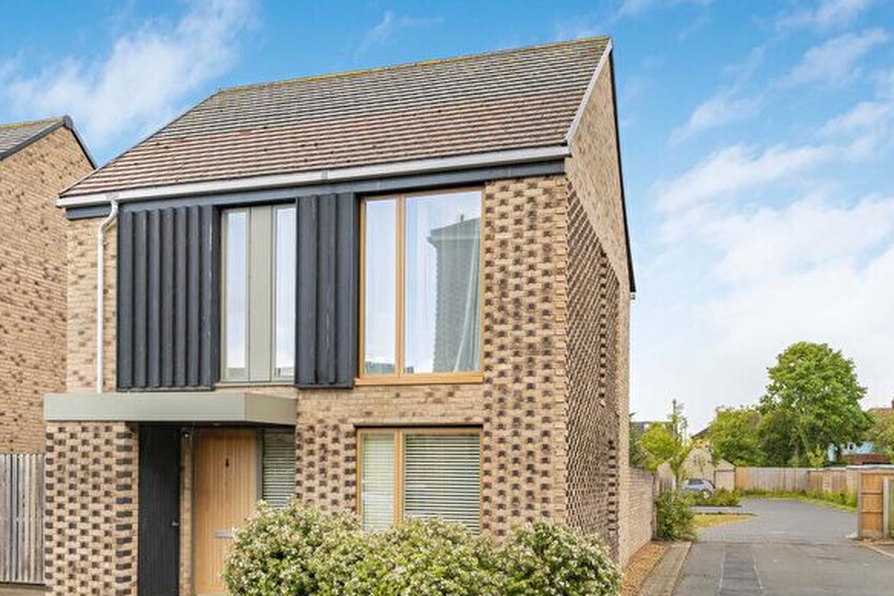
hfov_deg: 52.9
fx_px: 894
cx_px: 379
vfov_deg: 36.8
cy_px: 356
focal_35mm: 36
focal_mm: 30
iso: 400
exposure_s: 1/100
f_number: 8
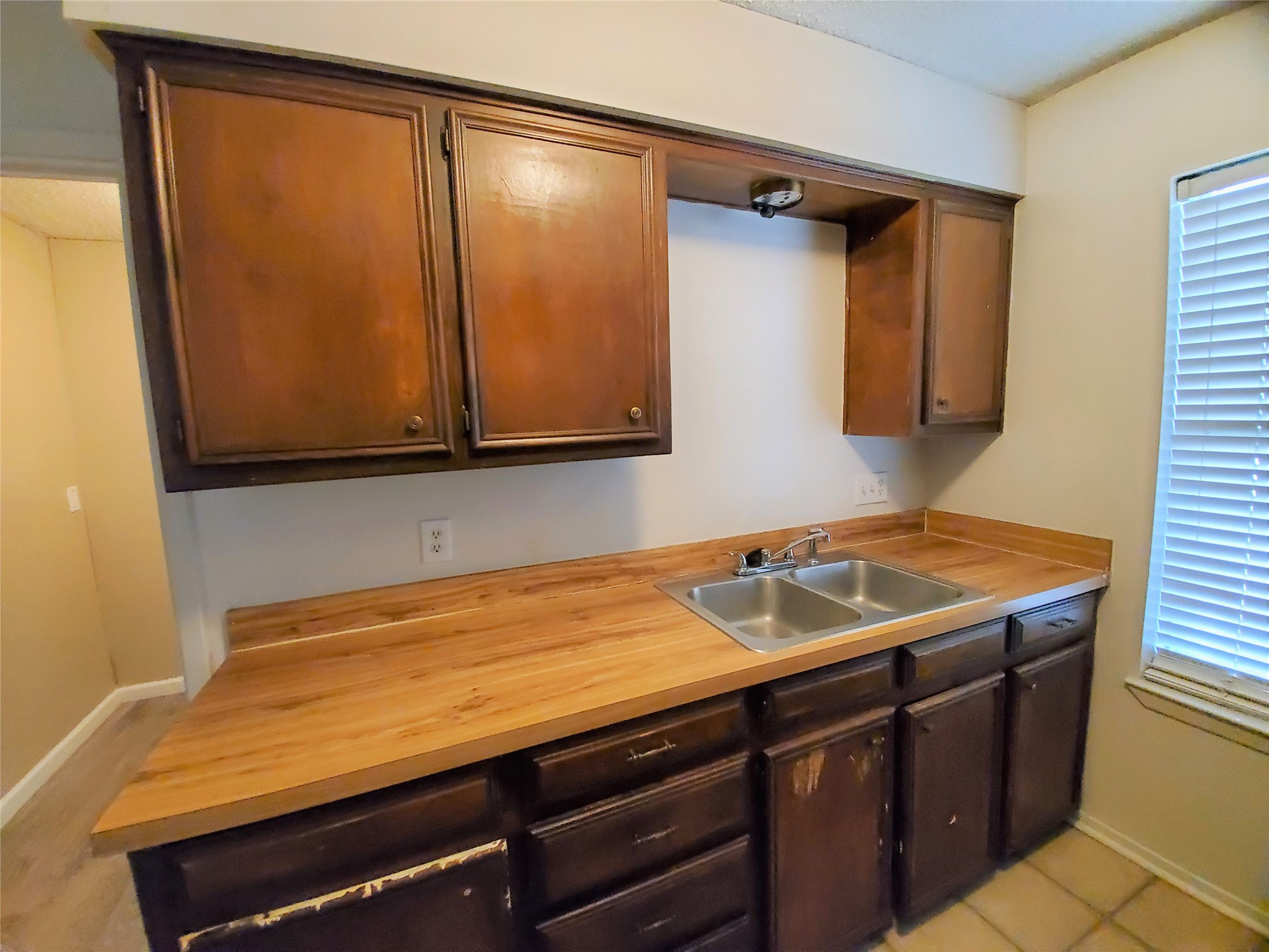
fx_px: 477
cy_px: 476
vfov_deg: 89.9
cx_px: 634
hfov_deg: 106.2
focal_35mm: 13
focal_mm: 1.8
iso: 1000
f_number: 2.2
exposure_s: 1/29
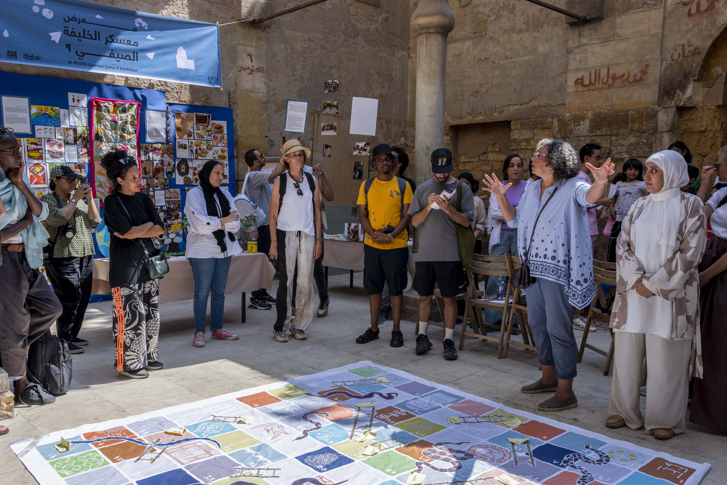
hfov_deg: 60.3
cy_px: 263
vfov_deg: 42.3
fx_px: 626
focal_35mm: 31
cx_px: 351
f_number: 7.1
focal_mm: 24
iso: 100
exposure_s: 1/250
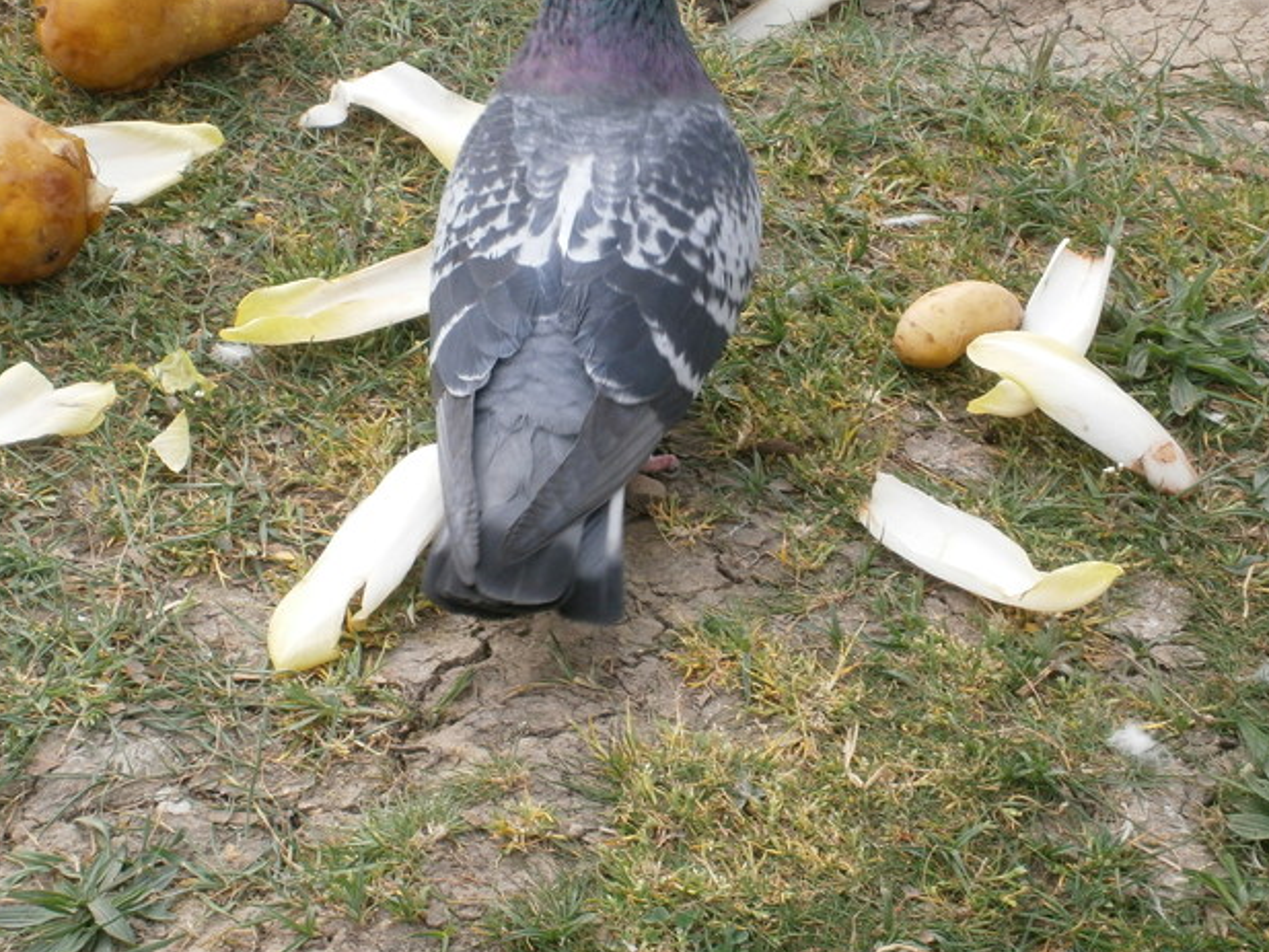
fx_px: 5280
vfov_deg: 10.3
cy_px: 376
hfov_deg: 13.7
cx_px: 473
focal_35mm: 144
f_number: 5.8
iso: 100
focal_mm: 19.6
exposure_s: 1/100
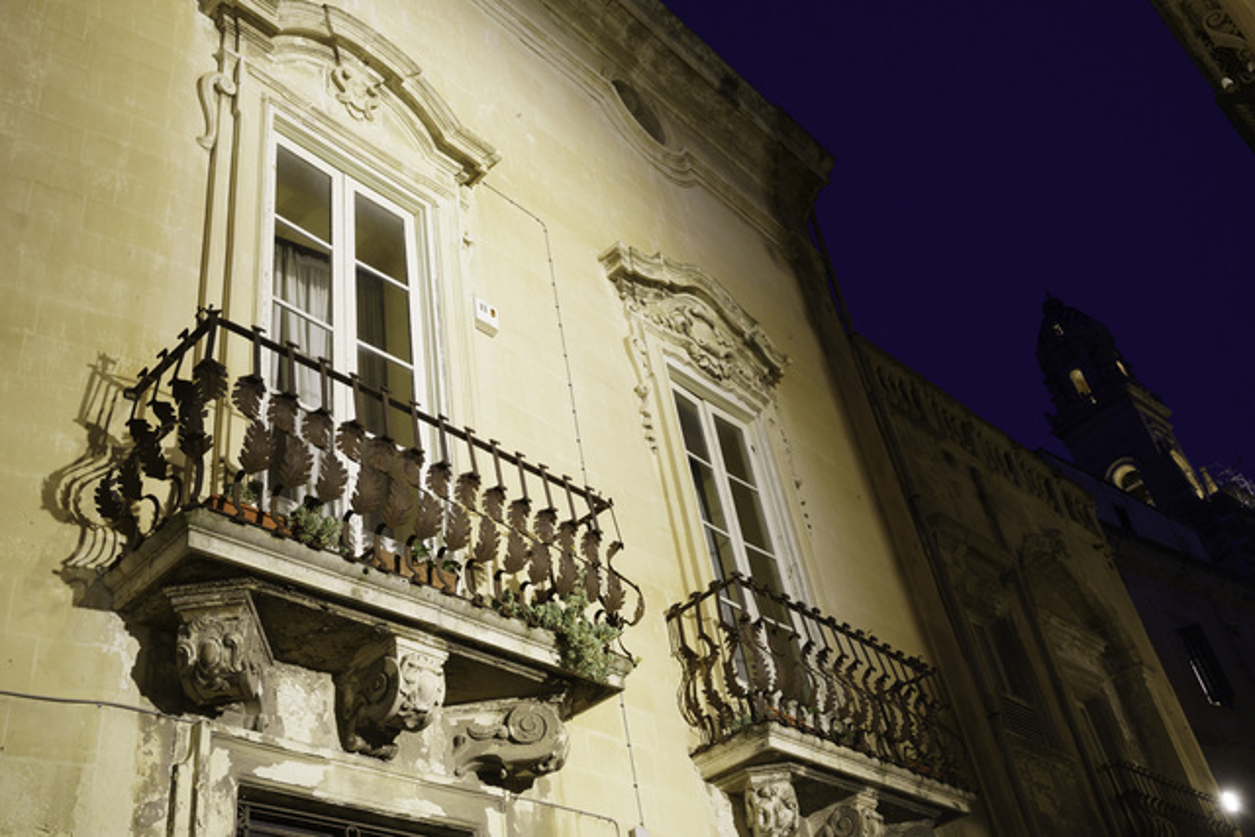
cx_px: 628
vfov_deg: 37.9
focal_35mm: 35
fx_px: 1220
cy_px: 418
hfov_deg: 54.4
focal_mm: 35
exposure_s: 1/20
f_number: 5.6
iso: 1250
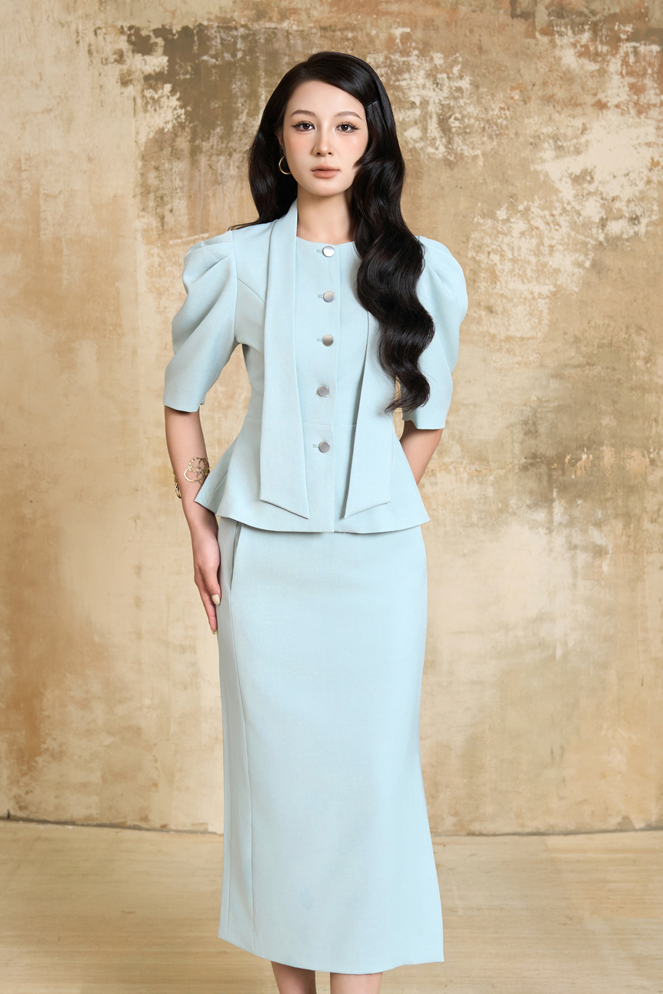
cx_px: 332
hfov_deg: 29.9
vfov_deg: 43.6
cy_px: 497
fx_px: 1242
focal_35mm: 45
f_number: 4
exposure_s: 1/160
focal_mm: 30
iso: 200
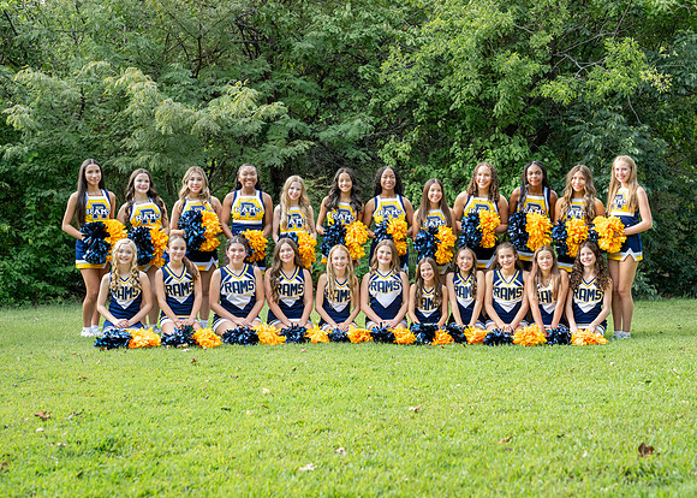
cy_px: 242
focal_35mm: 54
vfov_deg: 26.1
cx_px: 365
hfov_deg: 35.9
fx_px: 1074
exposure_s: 1/500
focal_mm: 50
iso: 1250
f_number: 3.2
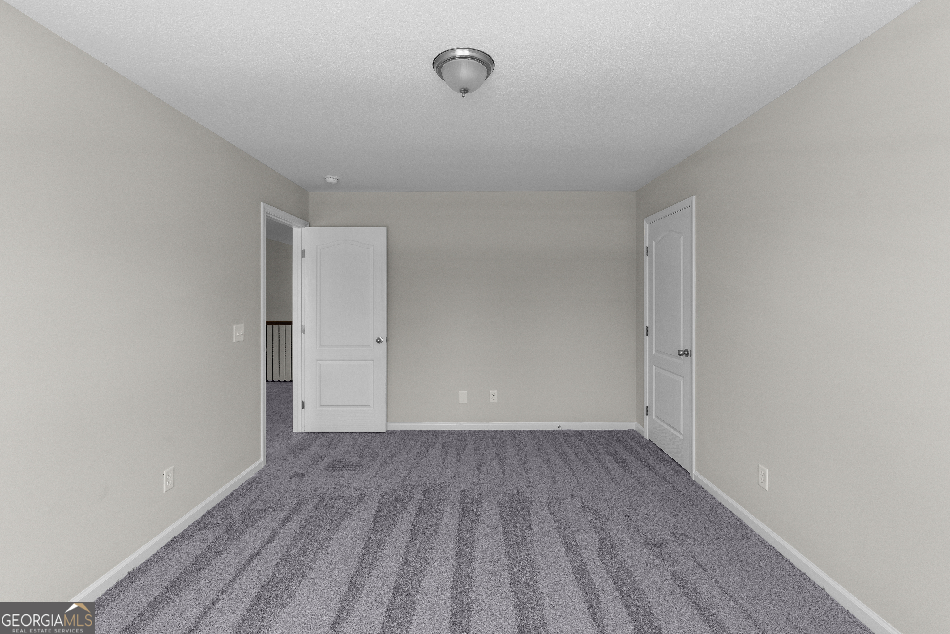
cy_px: 317
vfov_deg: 73.7
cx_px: 475
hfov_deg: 96.7
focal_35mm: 16
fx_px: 422
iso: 320
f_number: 10
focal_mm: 16
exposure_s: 1/20
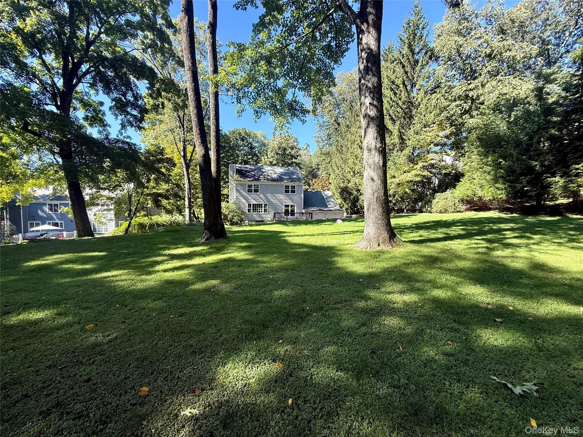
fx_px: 236
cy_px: 218
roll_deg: -0.5
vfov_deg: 85.7
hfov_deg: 102.1
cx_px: 292
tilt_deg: -2.0
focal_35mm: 14
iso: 64
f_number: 2.2
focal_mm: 2.22
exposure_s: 1/296
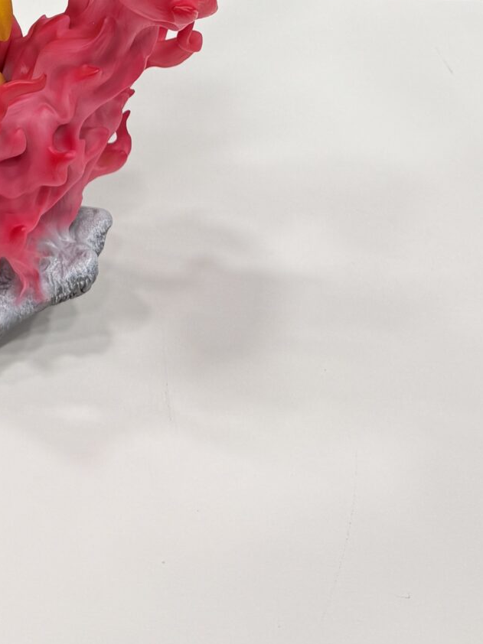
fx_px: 1359
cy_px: -245
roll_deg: -0.1
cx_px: -41
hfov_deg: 19.4
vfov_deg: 23.0
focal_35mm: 73
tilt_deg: -17.1
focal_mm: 6.76
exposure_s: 1/100
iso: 50
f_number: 1.78
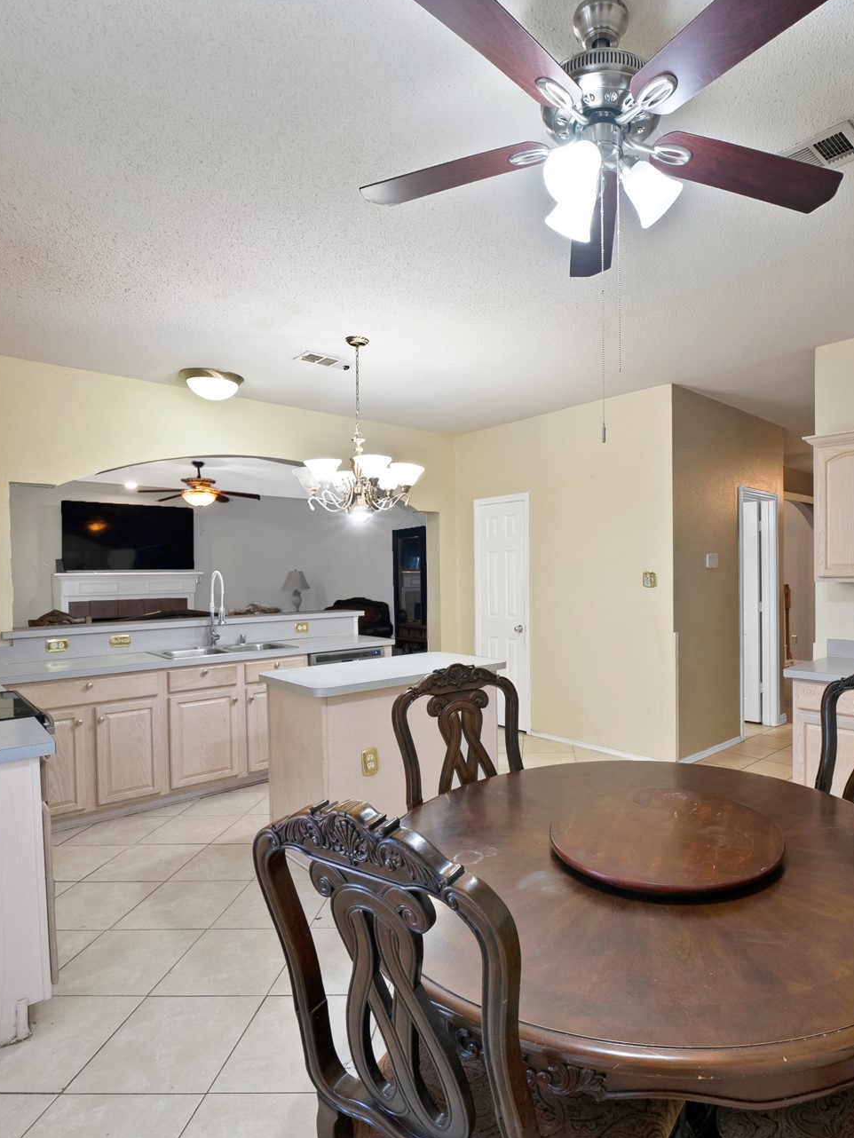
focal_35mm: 18
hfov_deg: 70.1
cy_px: 582
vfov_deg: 87.7
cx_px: 548
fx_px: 592
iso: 640
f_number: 9
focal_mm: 12
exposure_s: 1/2
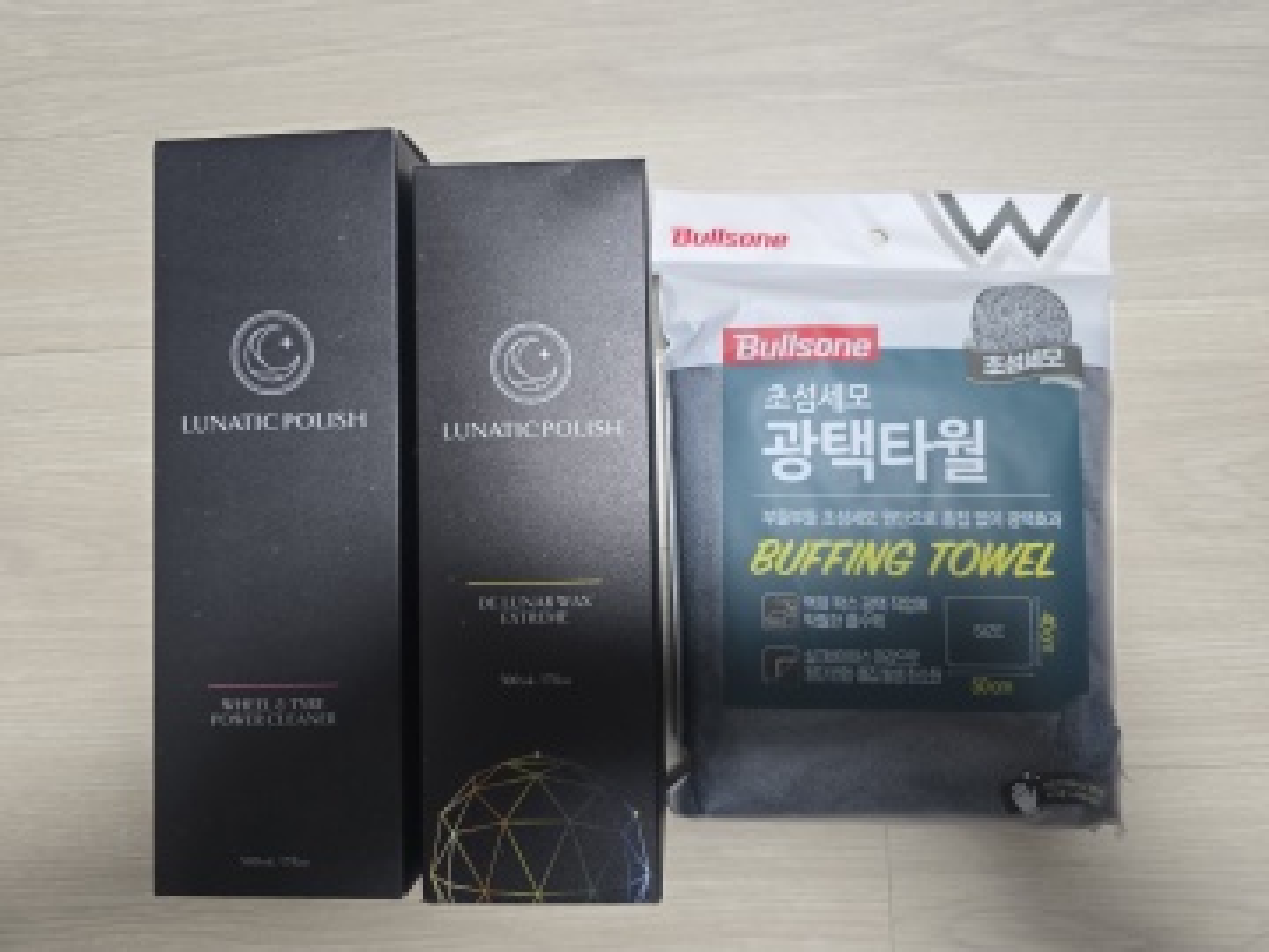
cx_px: 634
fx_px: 843
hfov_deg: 73.9
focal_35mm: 23
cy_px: 476
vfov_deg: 58.9
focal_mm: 6.3
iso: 320
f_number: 1.7
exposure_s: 1/120
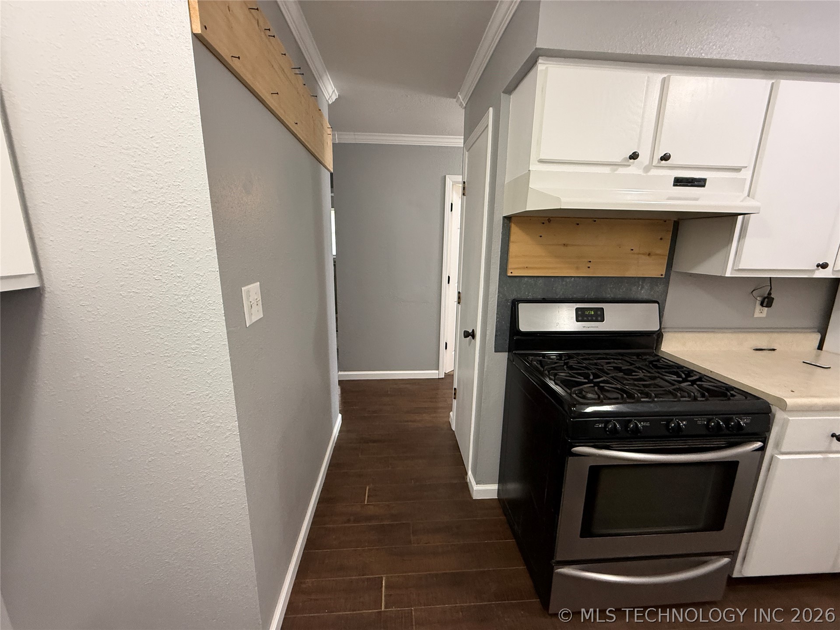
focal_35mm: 14
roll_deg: -1.0
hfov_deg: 102.1
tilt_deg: -11.5
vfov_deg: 85.7
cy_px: 315
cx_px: 420
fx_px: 340
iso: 400
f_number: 2.2
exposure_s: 1/60
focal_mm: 2.22
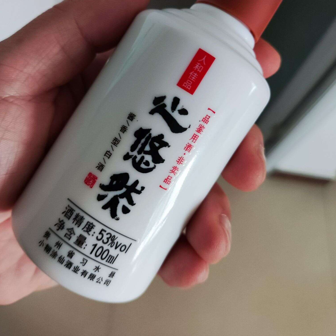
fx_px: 329
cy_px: 109
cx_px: 166
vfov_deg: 52.9
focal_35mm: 30
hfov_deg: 54.0
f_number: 1.79
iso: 978
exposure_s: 1/50
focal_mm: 4.71
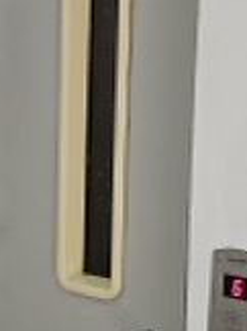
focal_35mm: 91
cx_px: 98
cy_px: 223
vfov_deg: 21.5
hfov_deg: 16.2
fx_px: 868
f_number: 1.7
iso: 40
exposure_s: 1/50
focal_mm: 6.3
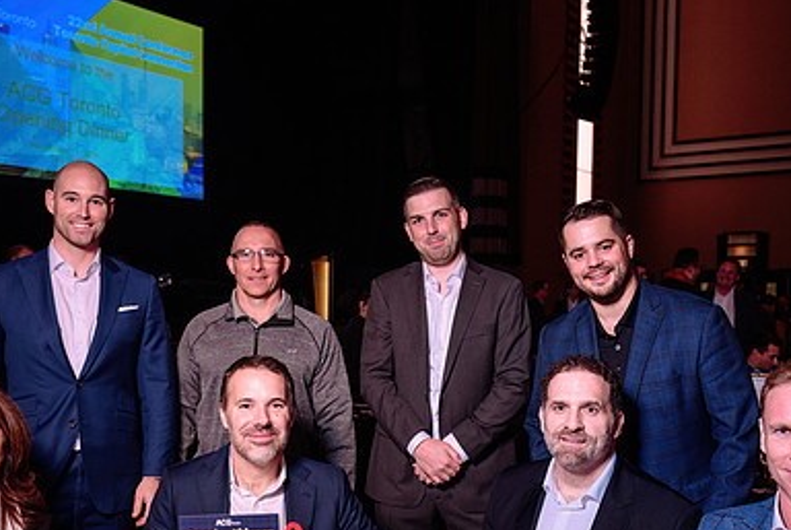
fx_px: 924
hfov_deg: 46.3
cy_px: 346
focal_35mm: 42
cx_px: 385
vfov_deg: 31.8
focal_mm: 25.5
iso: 800
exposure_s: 1/100
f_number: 3.5
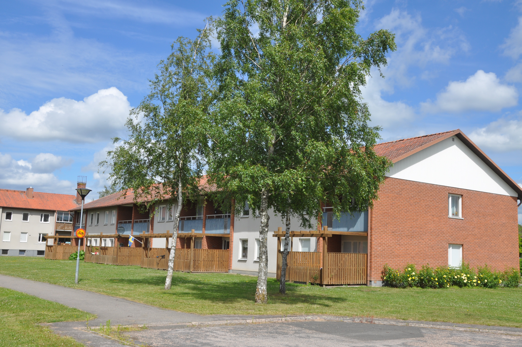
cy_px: 174
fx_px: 565
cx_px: 261
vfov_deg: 34.1
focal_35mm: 39
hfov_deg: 49.6
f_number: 14
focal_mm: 26
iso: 200
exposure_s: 1/200
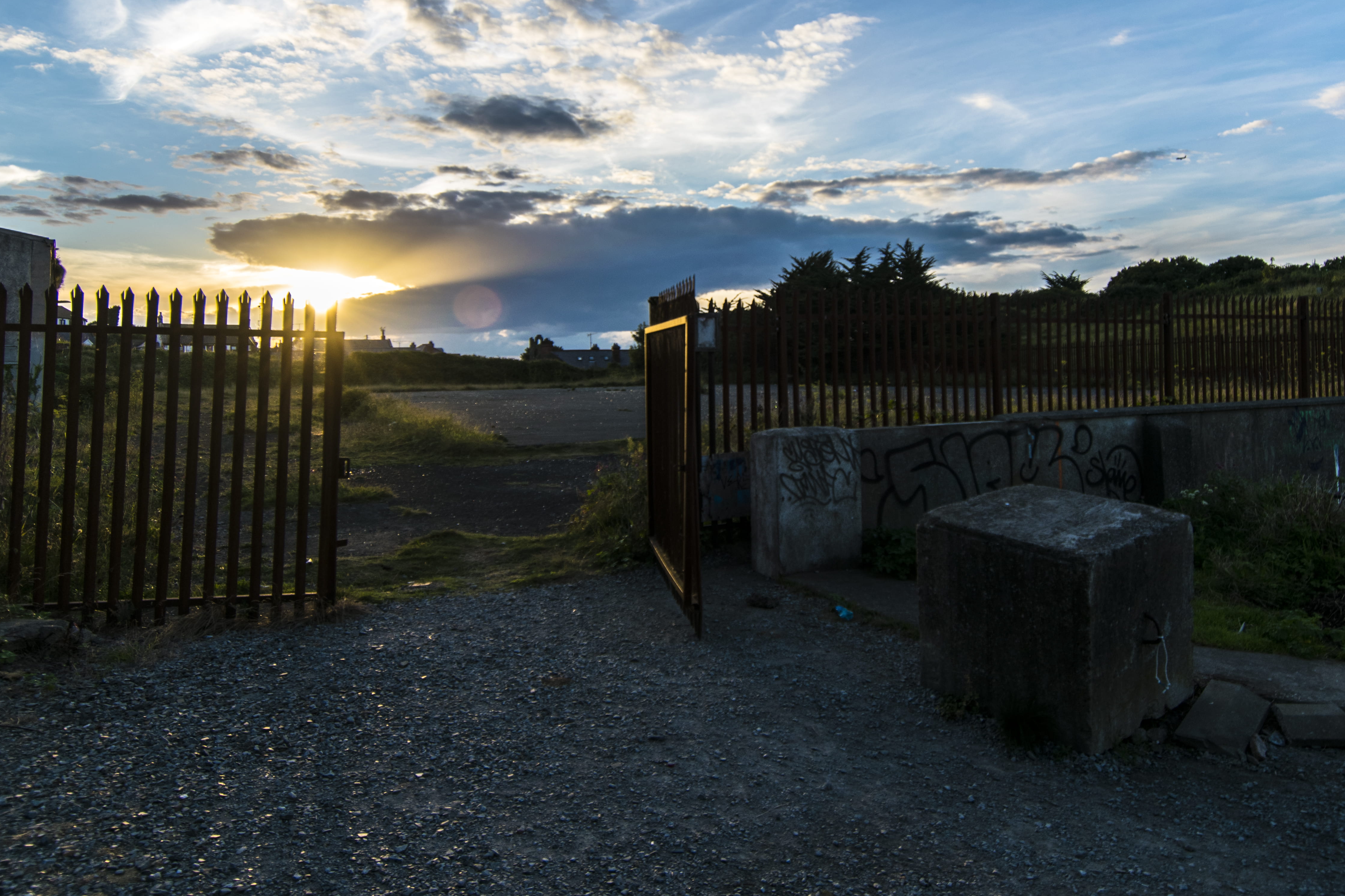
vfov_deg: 52.4
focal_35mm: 24
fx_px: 897
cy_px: 318
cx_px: 740
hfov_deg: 73.5
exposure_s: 1/400
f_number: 4
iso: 100
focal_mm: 12
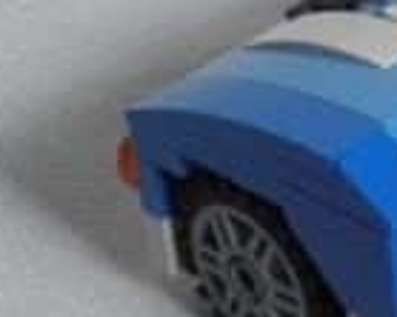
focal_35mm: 234
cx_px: 854
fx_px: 2747
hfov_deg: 7.8
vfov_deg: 6.3
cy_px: 713
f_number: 3.9
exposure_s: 1/60
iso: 80
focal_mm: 6.61
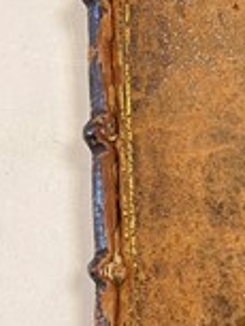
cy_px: 281
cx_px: 385
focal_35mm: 85
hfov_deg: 15.8
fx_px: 801
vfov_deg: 22.5
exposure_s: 1/50
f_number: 1.6
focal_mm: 4.2
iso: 64
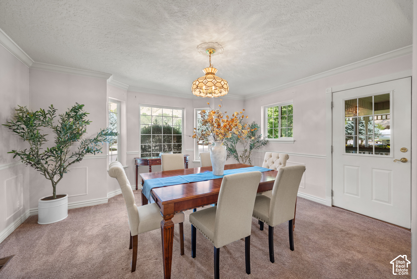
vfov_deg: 81.3
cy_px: 140
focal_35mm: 14
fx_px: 162
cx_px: 208
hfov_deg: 104.2
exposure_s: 1/2
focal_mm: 14
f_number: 8
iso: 500
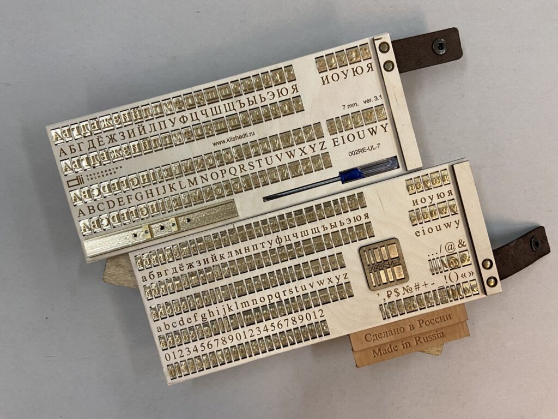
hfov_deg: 67.3
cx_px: 279
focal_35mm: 26
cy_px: 210
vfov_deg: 53.1
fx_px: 419
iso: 125
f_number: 1.8
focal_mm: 4.25
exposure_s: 1/50
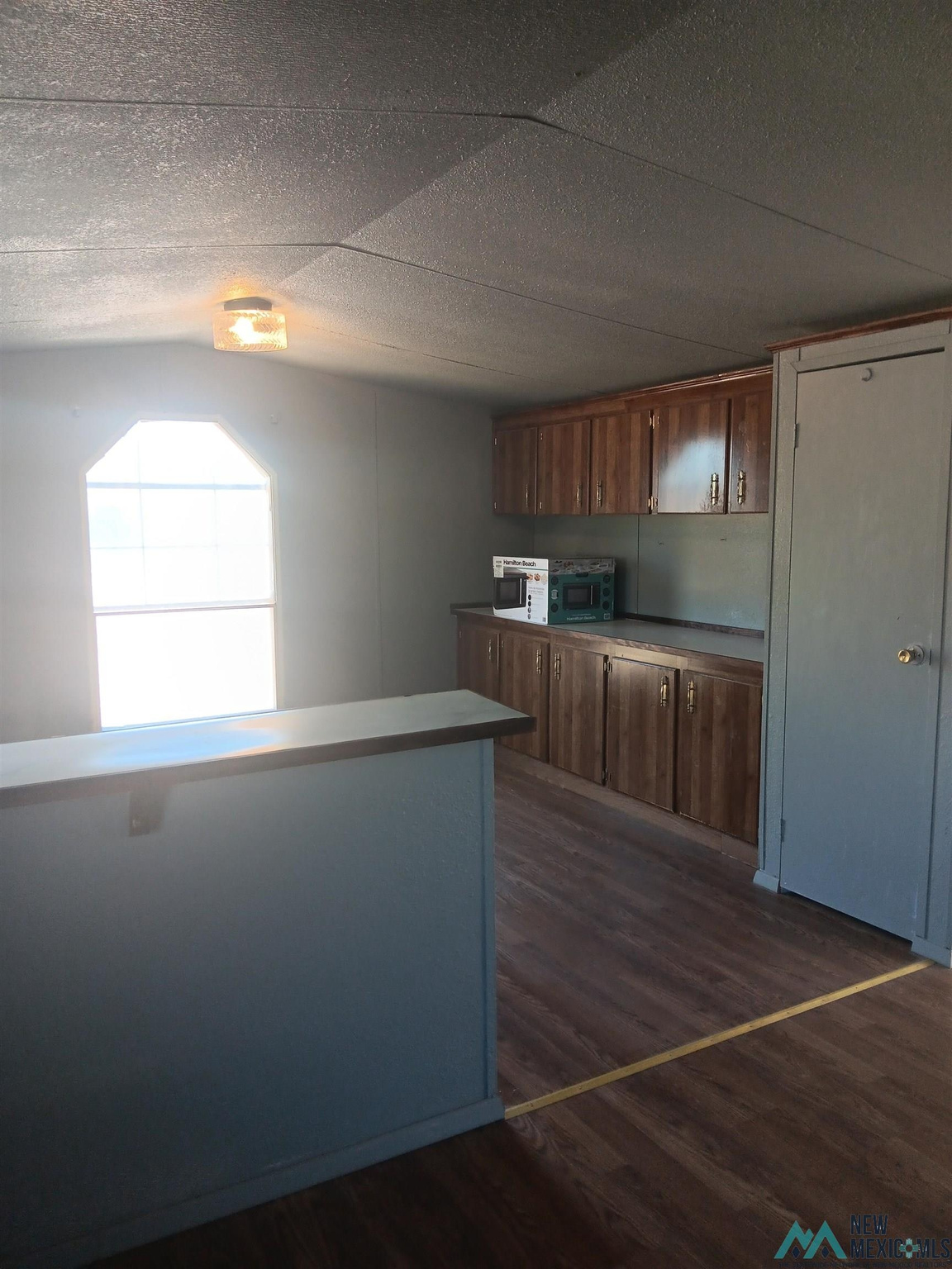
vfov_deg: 67.3
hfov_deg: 53.1
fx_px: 953
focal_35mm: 26
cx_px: 476
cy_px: 634
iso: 50
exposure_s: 1/34.5
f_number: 1.8
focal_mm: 3.98
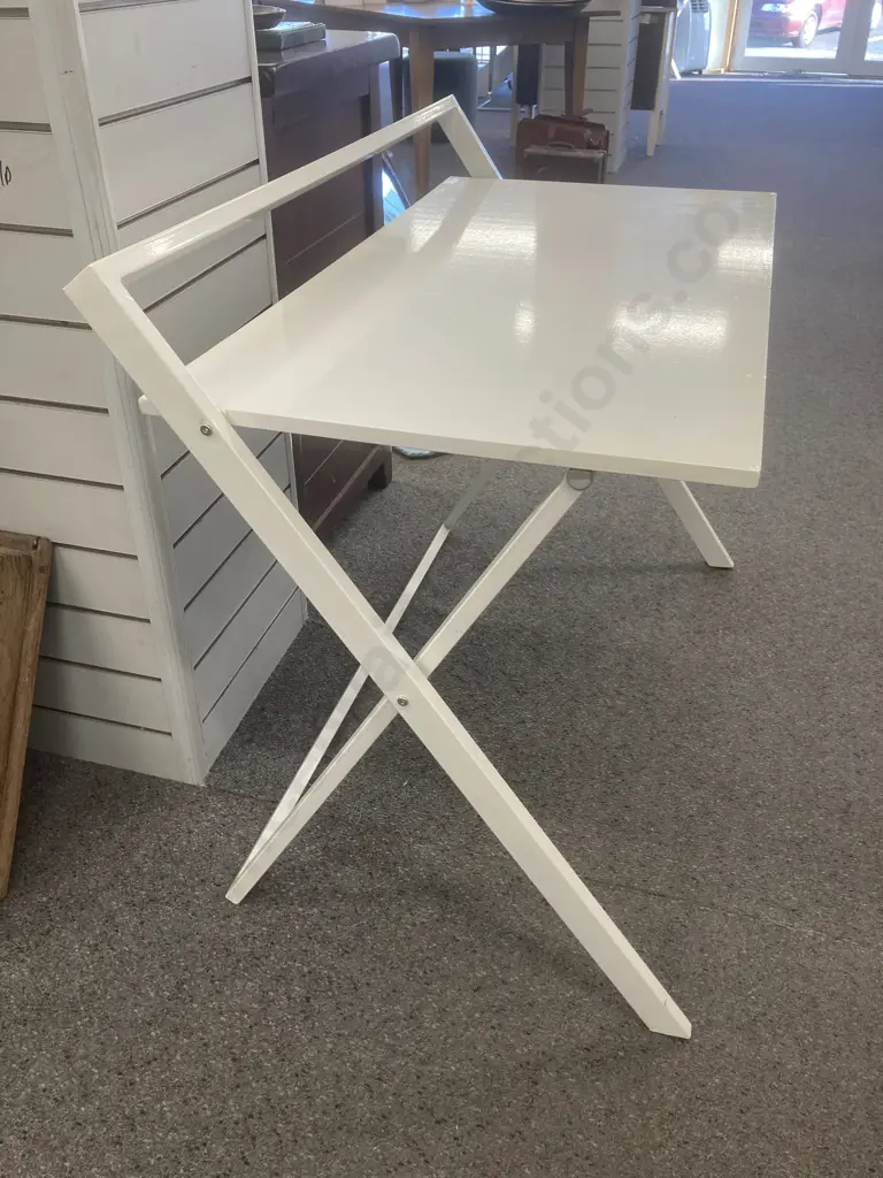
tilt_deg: -33.3
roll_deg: -1.3
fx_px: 952
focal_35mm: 28
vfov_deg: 63.4
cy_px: 589
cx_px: 442
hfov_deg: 49.7
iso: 80
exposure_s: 1/100
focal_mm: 3.99
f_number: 1.8
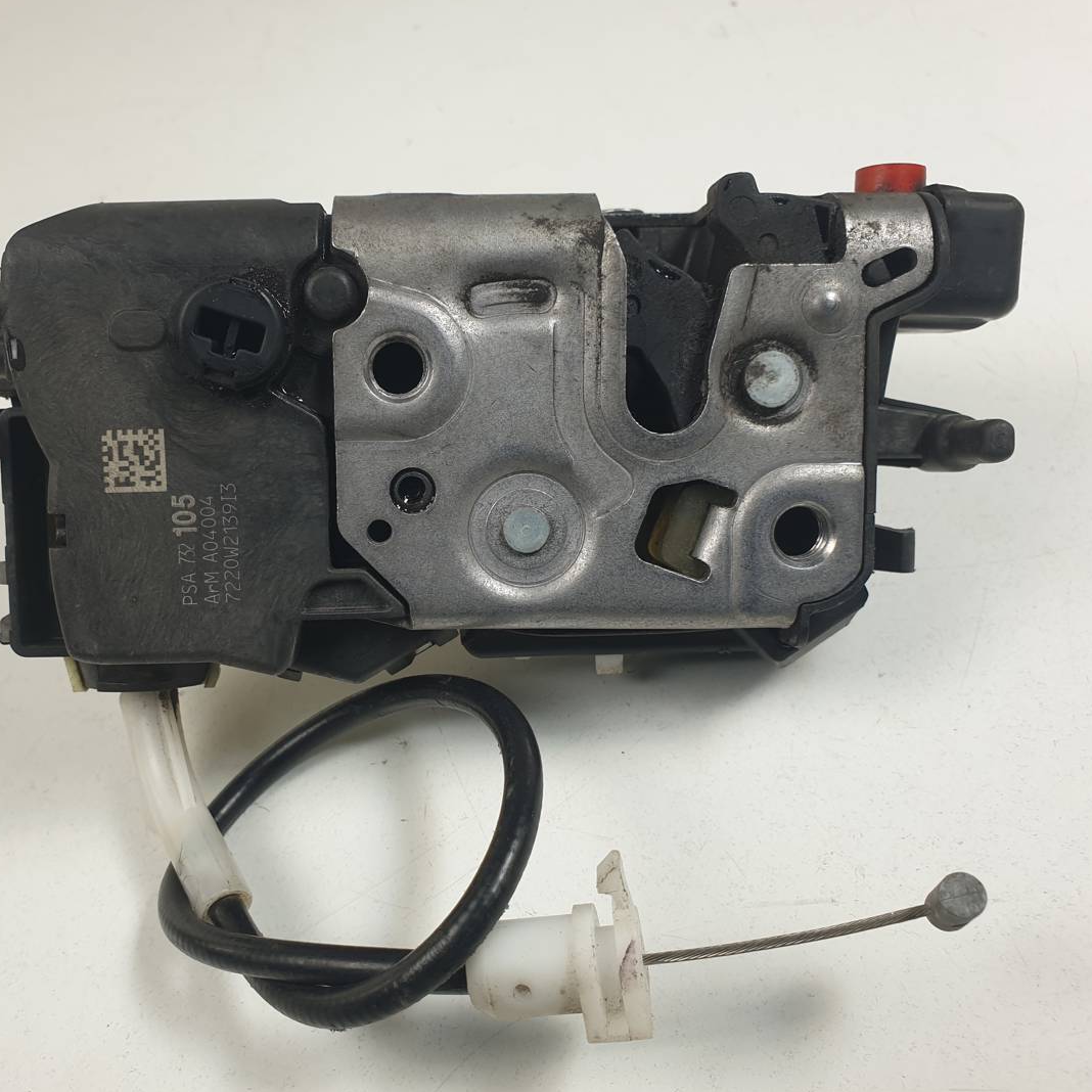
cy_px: 543
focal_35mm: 31
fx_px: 1106
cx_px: 434
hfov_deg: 52.2
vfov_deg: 52.5
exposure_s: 1/123
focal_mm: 4.3
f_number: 2.4
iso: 50
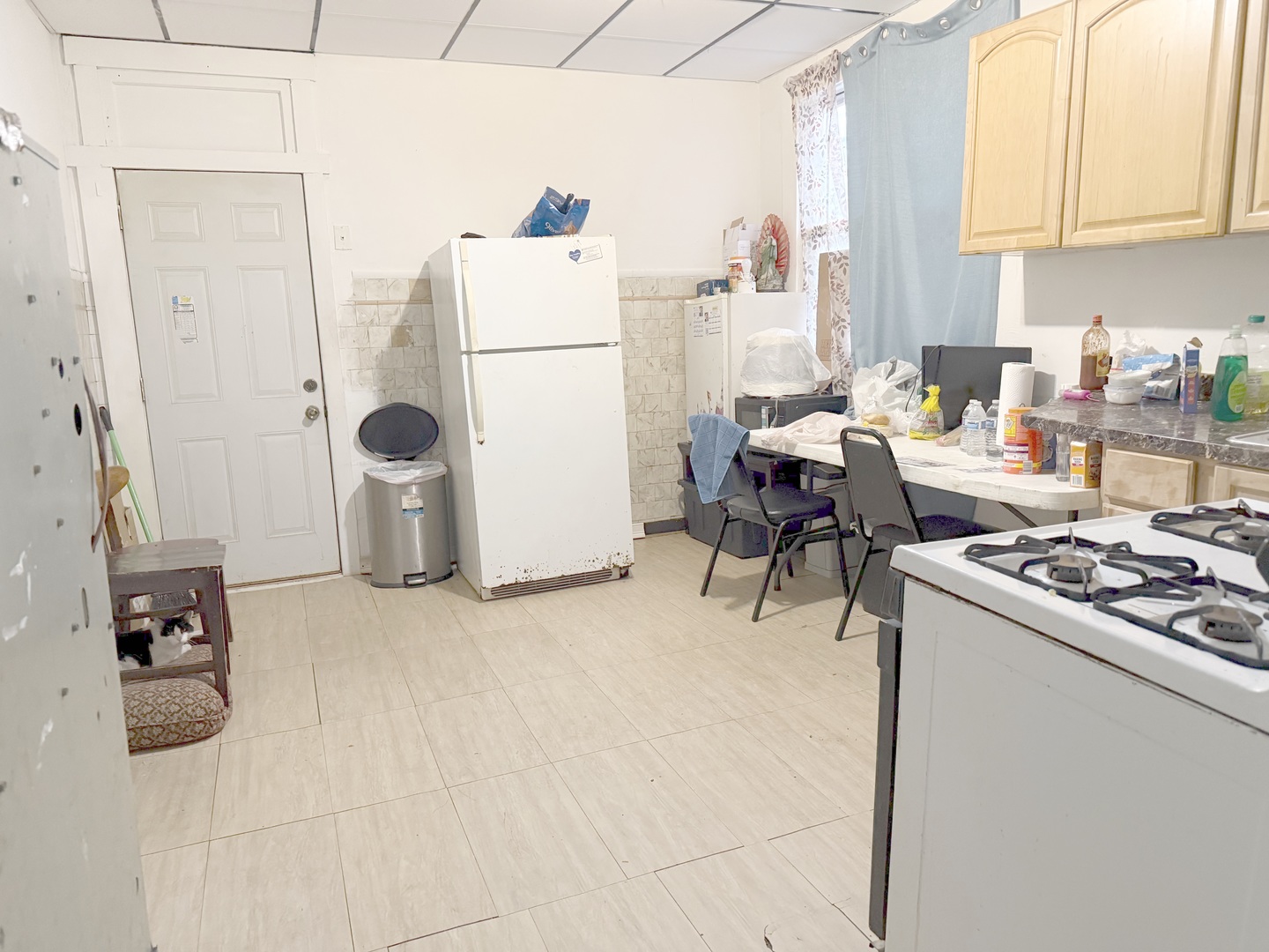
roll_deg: +1.6
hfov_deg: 71.6
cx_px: 634
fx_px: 880
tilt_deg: -10.4
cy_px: 476
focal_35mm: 24
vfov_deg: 56.8
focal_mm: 6.76
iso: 800
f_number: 1.78
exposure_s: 1/40
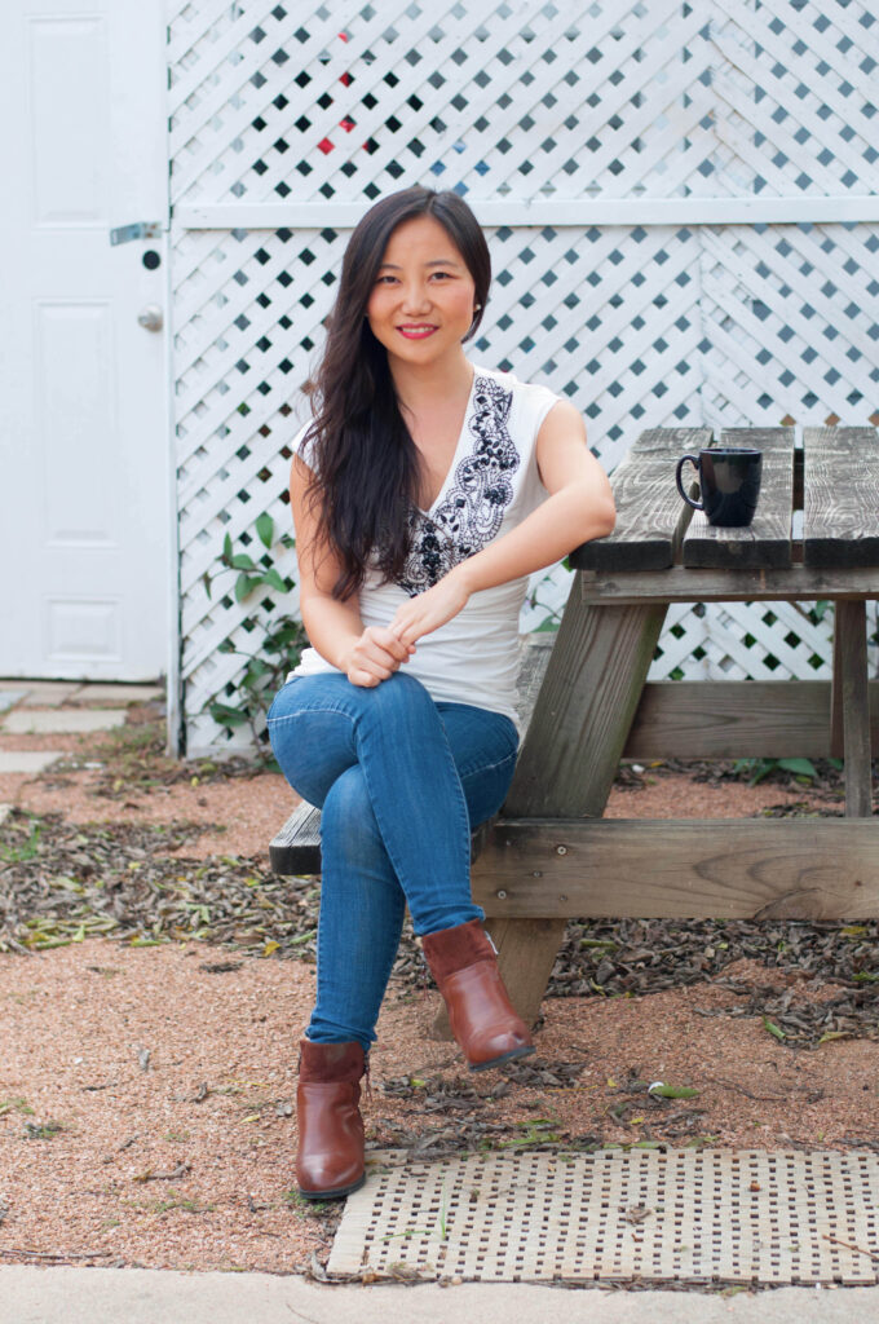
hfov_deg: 18.1
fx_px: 2754
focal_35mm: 75
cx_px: 440
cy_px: 662
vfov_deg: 27.0
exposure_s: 1/500
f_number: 3.2
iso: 200
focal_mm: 50
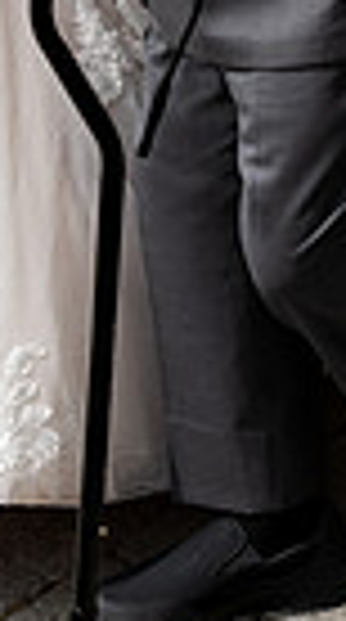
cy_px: -337
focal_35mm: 126
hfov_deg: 9.5
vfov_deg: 15.6
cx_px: 372
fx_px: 2068
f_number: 2.8
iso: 64
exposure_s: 1/1000
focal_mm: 24
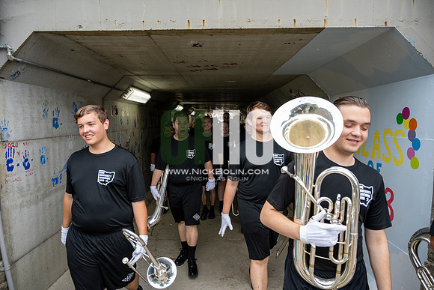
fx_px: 289
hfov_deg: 73.7
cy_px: 145
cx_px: 217
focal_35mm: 24
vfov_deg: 53.2
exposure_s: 1/800
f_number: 4
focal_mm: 24
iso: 800
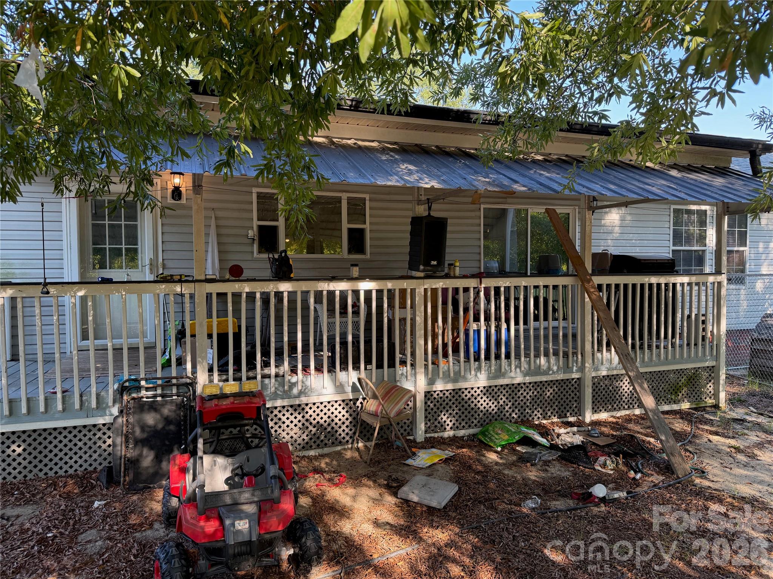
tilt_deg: -1.6
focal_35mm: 24
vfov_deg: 56.8
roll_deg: +1.4
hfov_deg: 71.6
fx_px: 536
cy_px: 290
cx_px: 386
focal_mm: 6.76
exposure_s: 1/166
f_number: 1.78
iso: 64
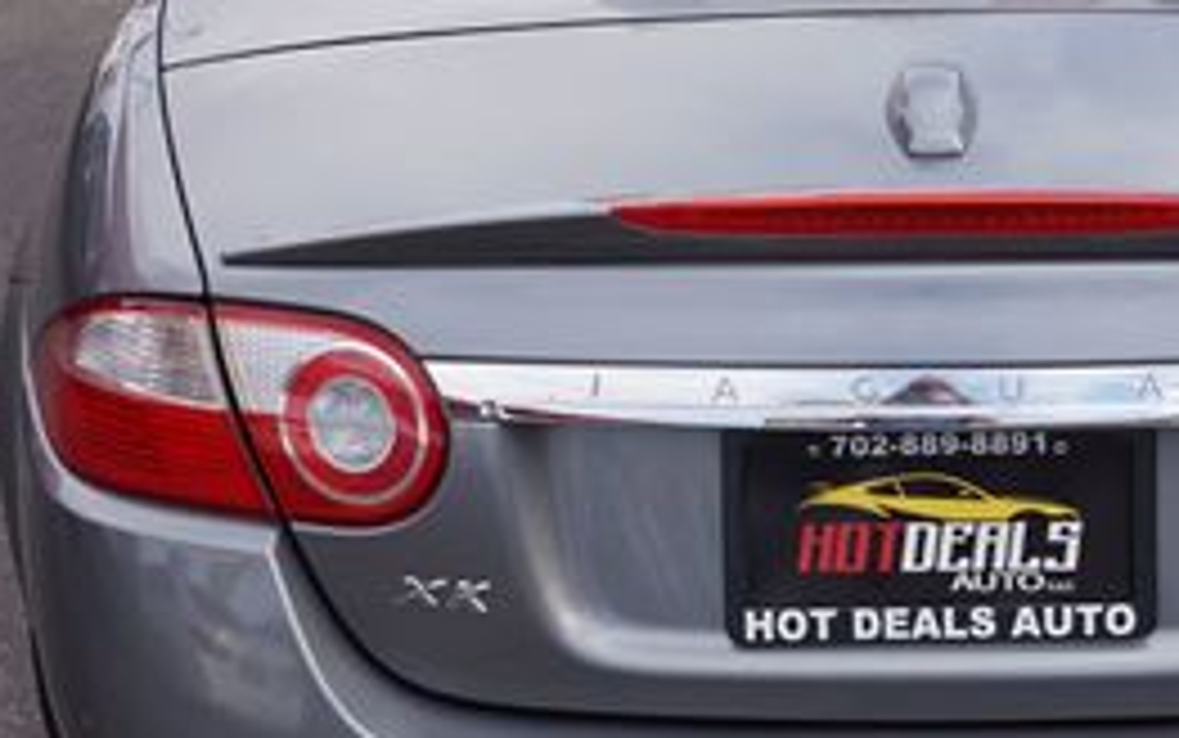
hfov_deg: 25.0
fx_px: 2636
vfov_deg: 15.9
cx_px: 837
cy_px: 382
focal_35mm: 82
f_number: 8
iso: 100
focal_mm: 22
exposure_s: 1/100
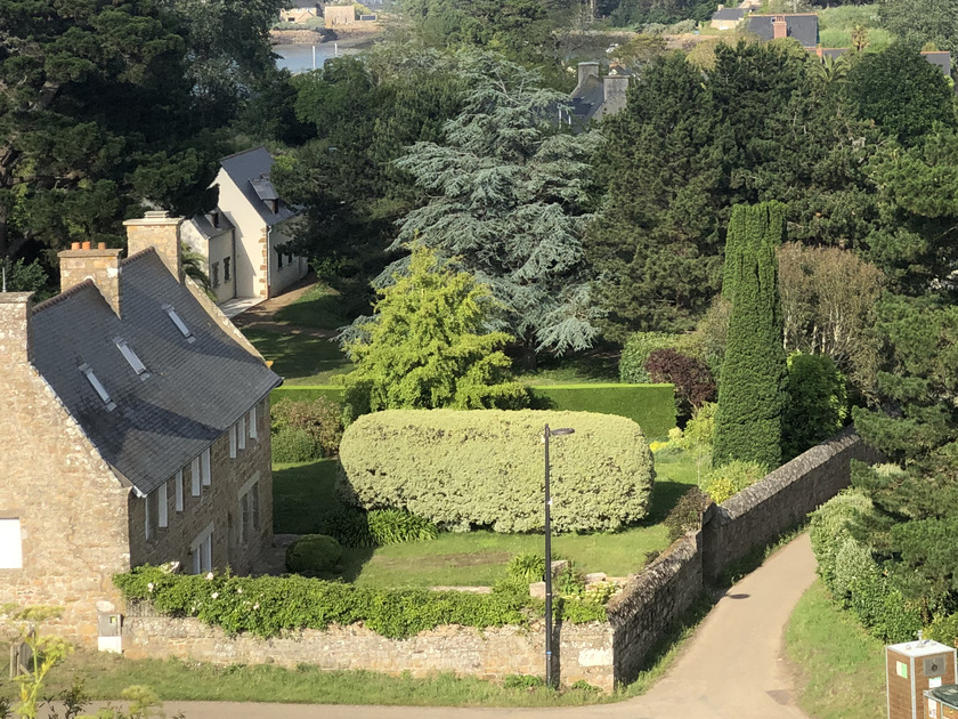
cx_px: 779
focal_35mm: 99
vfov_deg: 14.8
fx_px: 2740
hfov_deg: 19.6
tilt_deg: -3.1
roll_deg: +1.5
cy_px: 48
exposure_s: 1/1130
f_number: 2.4
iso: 16
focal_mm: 6
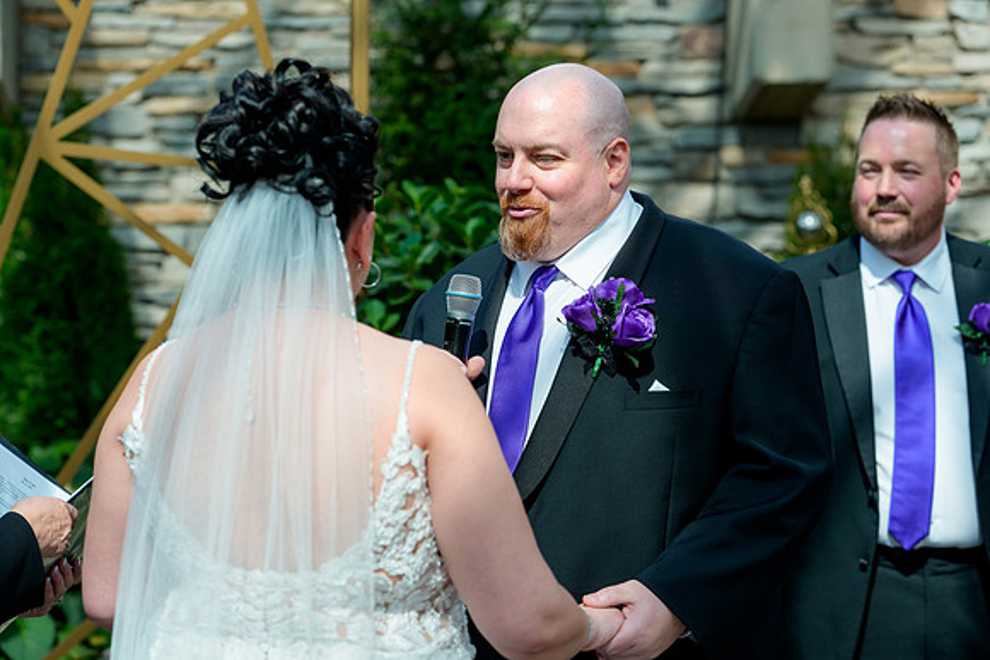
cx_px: 495
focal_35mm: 77
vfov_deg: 17.7
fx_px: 2118
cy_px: 330
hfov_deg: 26.3
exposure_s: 1/2000
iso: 640
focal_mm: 77
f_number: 3.2
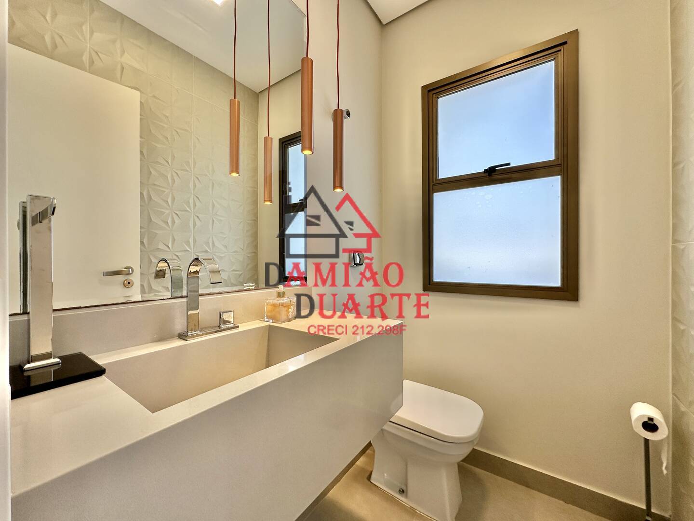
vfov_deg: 85.7
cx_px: 347
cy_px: 260
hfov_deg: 102.1
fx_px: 281
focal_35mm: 14
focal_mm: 2.22
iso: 40
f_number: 2.2
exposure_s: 1/139
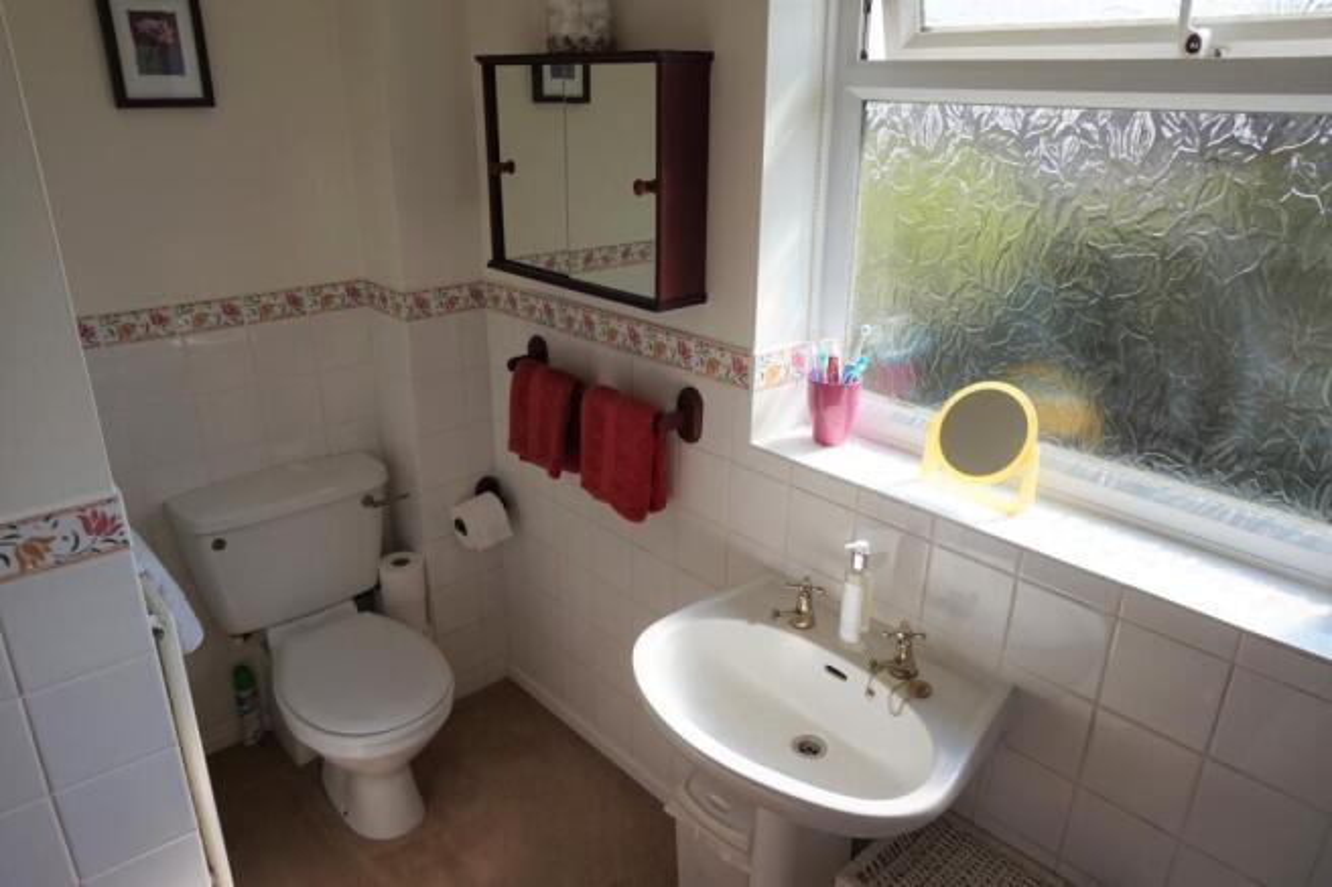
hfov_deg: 73.8
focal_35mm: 24
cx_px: 666
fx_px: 888
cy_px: 444
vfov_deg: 53.1
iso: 100
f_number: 5.6
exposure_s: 1/200
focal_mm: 16
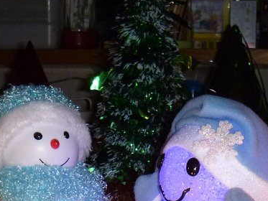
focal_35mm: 96
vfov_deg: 14.9
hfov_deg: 20.4
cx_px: 175
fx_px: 743
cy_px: 243
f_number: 3.5
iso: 250
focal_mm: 6.3
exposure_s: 1/30
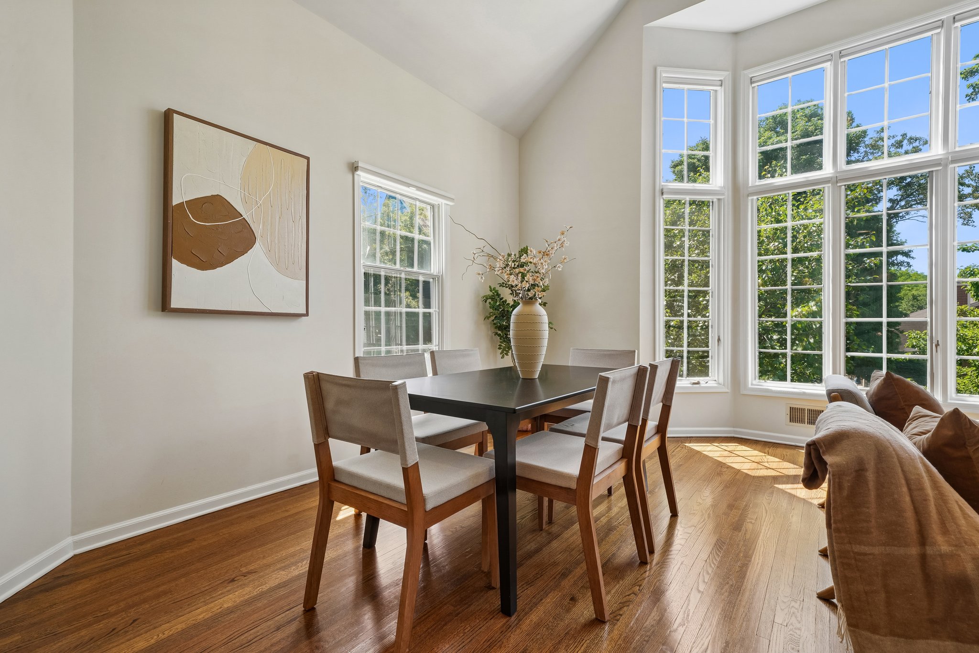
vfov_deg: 73.7
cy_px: 326
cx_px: 490
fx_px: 435
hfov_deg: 96.7
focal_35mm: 16
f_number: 11
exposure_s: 1/6
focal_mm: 16
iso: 100
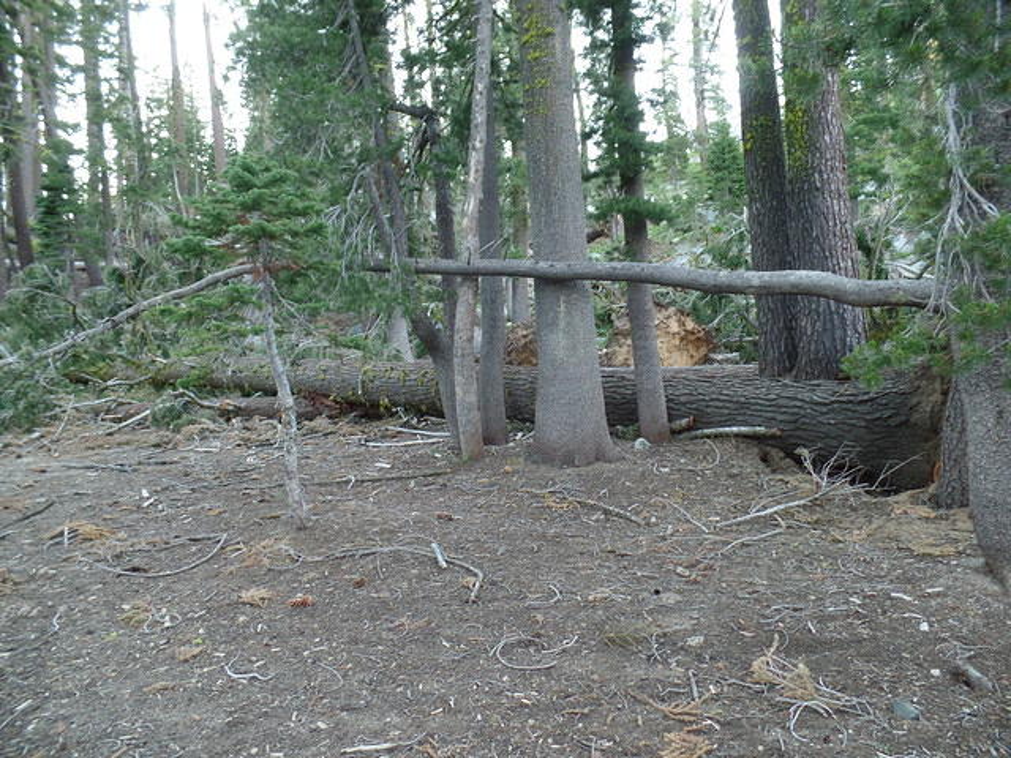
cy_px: 379
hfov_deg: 73.9
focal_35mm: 23
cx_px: 506
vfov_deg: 58.9
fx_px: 672
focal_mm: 4.1
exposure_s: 1/30
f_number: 2.8
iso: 240
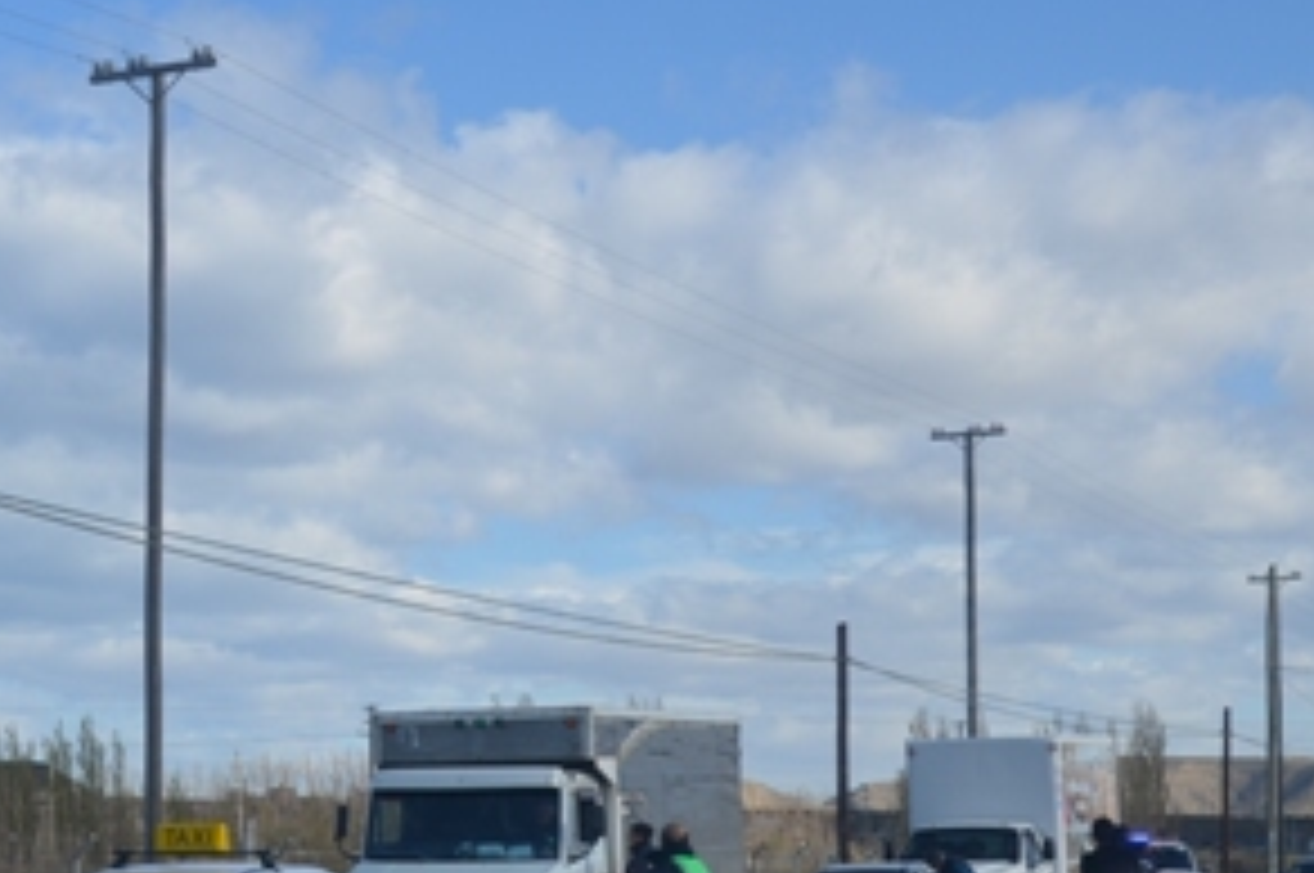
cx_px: 18
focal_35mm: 93
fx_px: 3391
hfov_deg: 21.2
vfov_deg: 14.6
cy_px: 576
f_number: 8
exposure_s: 1/250
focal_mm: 30
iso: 100
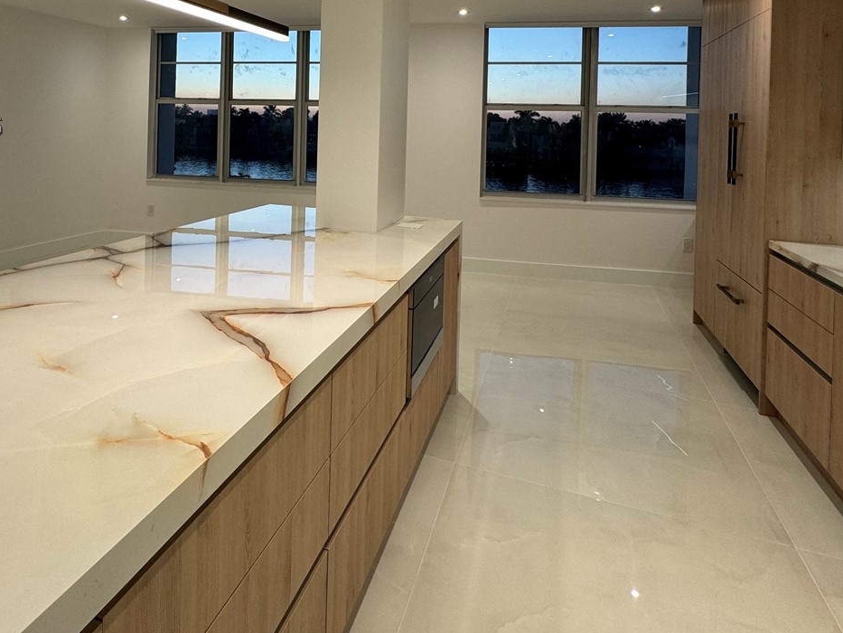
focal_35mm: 24
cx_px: 321
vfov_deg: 53.3
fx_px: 585
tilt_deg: -0.5
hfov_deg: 70.5
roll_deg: -1.4
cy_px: 131
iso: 80
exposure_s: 1/104
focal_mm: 2.22
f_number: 2.2
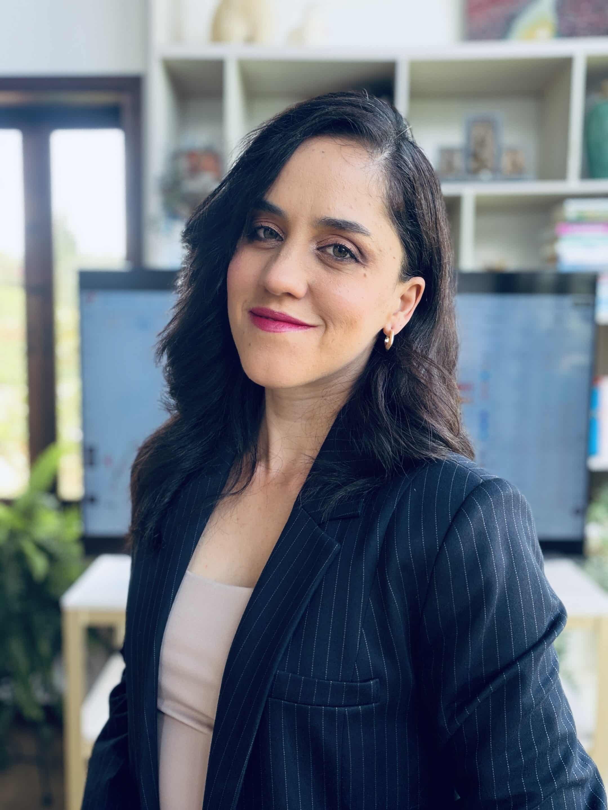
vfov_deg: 60.0
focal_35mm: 30
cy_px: 405
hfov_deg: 46.8
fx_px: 703
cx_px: 304
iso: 64
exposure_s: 1/121
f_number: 1.9
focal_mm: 2.71
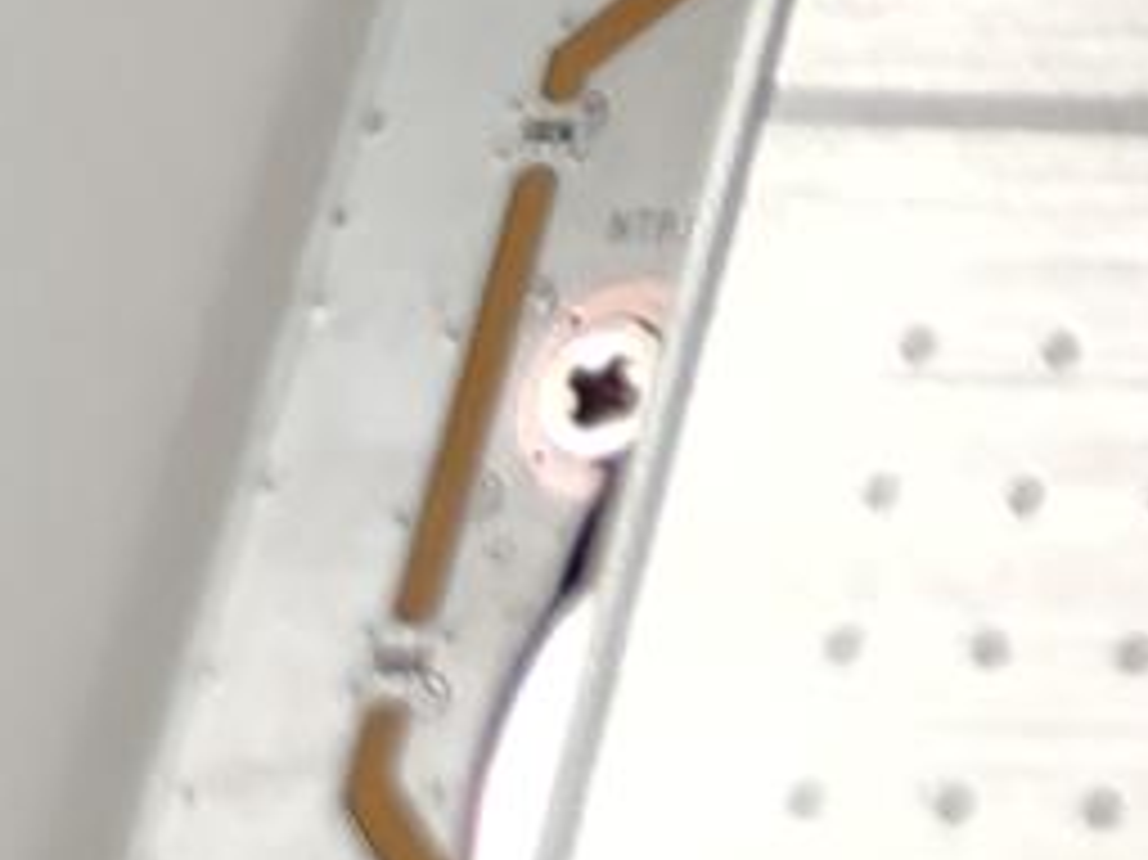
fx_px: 5204
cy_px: -1747
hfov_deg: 9.5
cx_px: 3579
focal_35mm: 157
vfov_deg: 8.1
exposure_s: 1/100
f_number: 1.85
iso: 54
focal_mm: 6.78
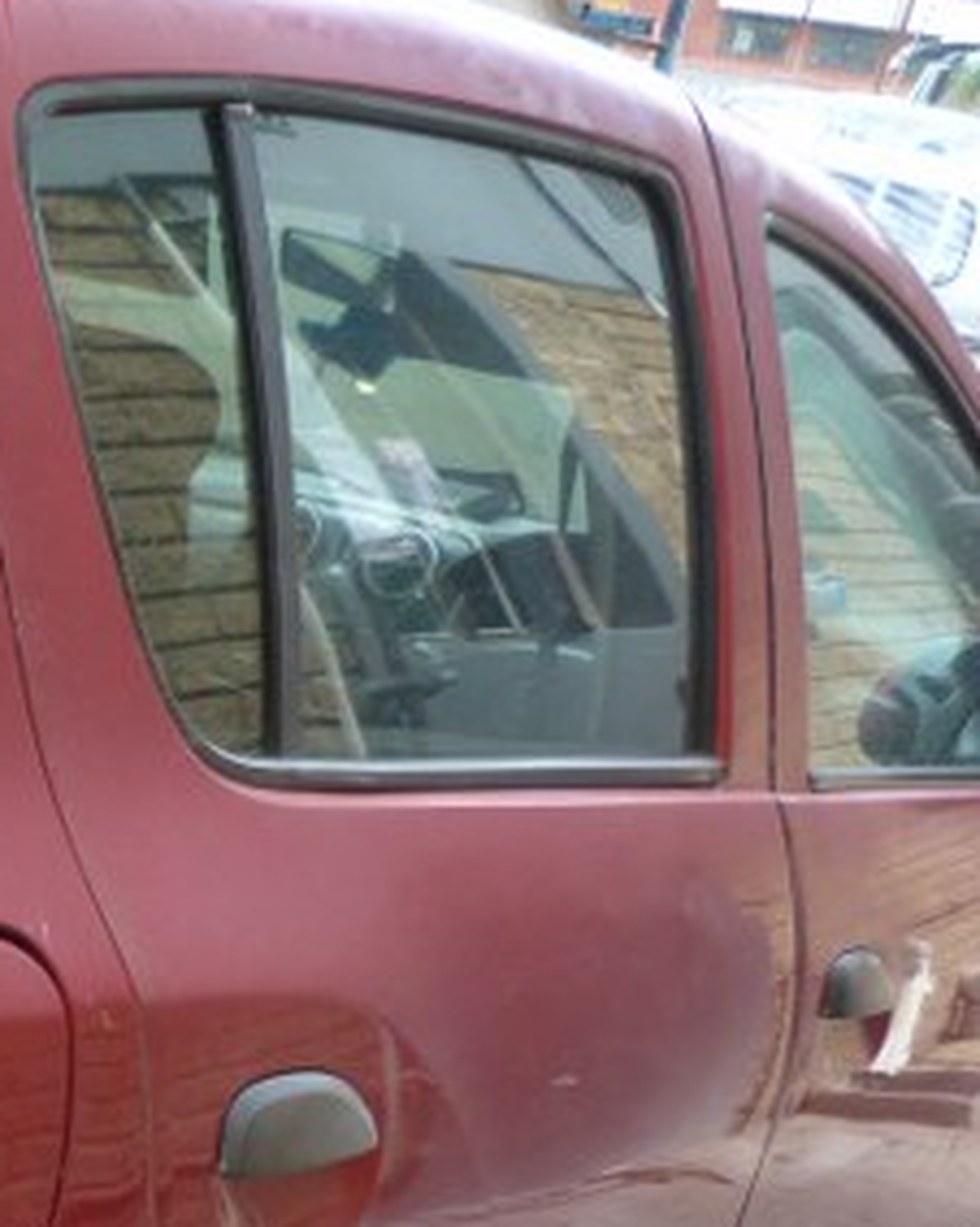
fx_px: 2504
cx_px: -334
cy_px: 1236
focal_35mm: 69
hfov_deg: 20.1
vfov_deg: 26.1
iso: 125
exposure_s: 1/80
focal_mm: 4.5
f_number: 2.8
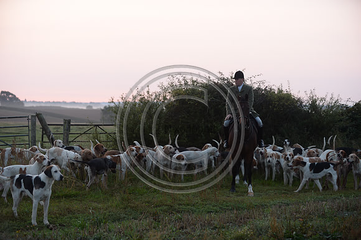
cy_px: 120
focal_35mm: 70
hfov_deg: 28.9
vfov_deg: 19.4
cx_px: 180
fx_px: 702
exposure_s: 1/400
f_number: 2.8
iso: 2500
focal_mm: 70
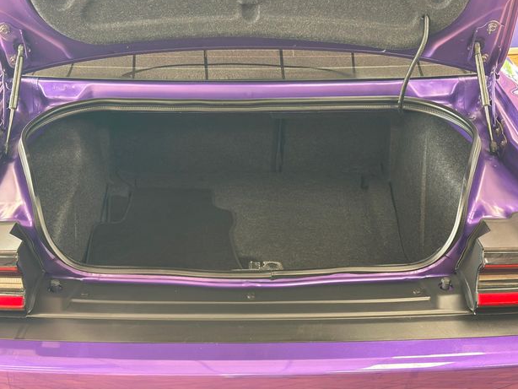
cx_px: 256
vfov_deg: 29.1
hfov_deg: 38.2
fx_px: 749
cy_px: 192
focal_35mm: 50
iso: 200
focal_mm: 6.86
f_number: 1.78
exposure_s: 1/60
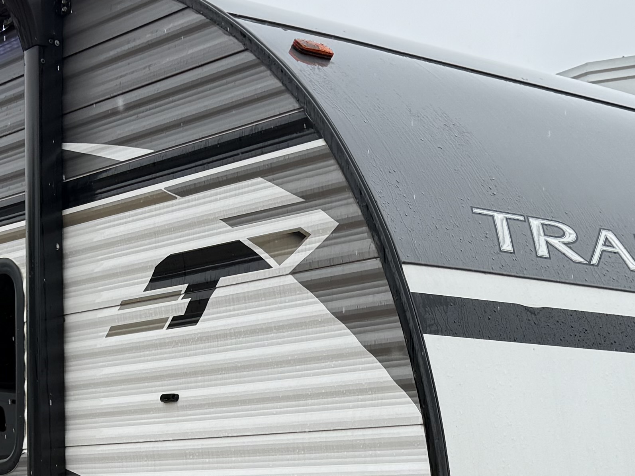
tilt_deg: -2.6
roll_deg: -0.9
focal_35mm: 86
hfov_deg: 22.5
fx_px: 1578
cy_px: 564
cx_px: 131
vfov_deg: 16.5
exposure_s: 1/1156
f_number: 1.78
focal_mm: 6.76
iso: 80
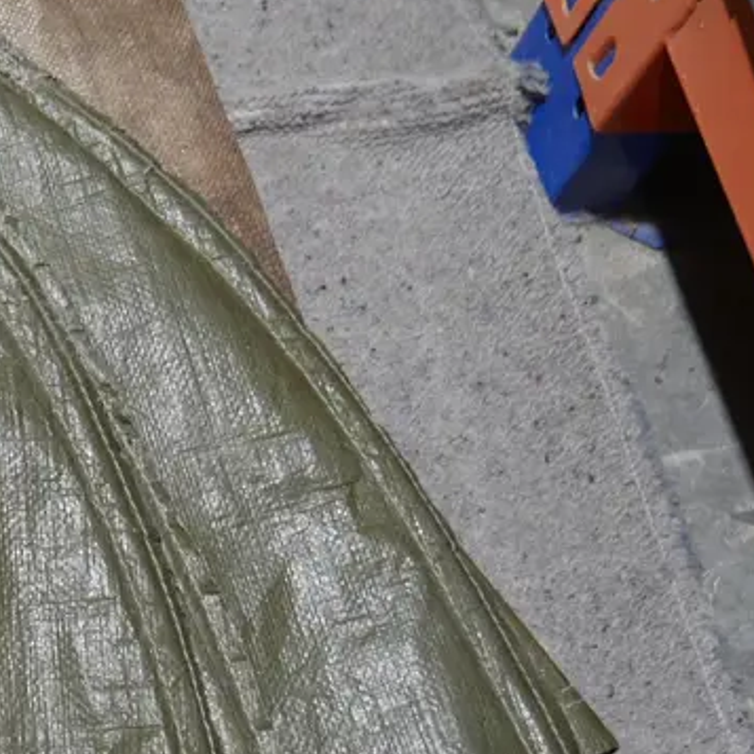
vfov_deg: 22.7
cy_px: 509
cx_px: -148
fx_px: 1873
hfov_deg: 21.2
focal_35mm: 76
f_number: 3.6
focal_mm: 15
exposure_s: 1/60
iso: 400
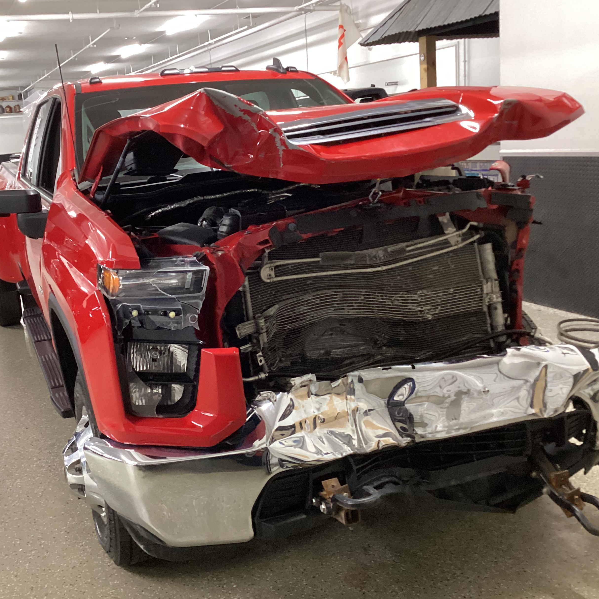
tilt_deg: -15.3
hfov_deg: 44.6
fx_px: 724
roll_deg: +5.1
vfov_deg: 44.9
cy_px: 300
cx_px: 229
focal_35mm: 37
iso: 320
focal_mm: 3.3
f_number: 2.4
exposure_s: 1/33
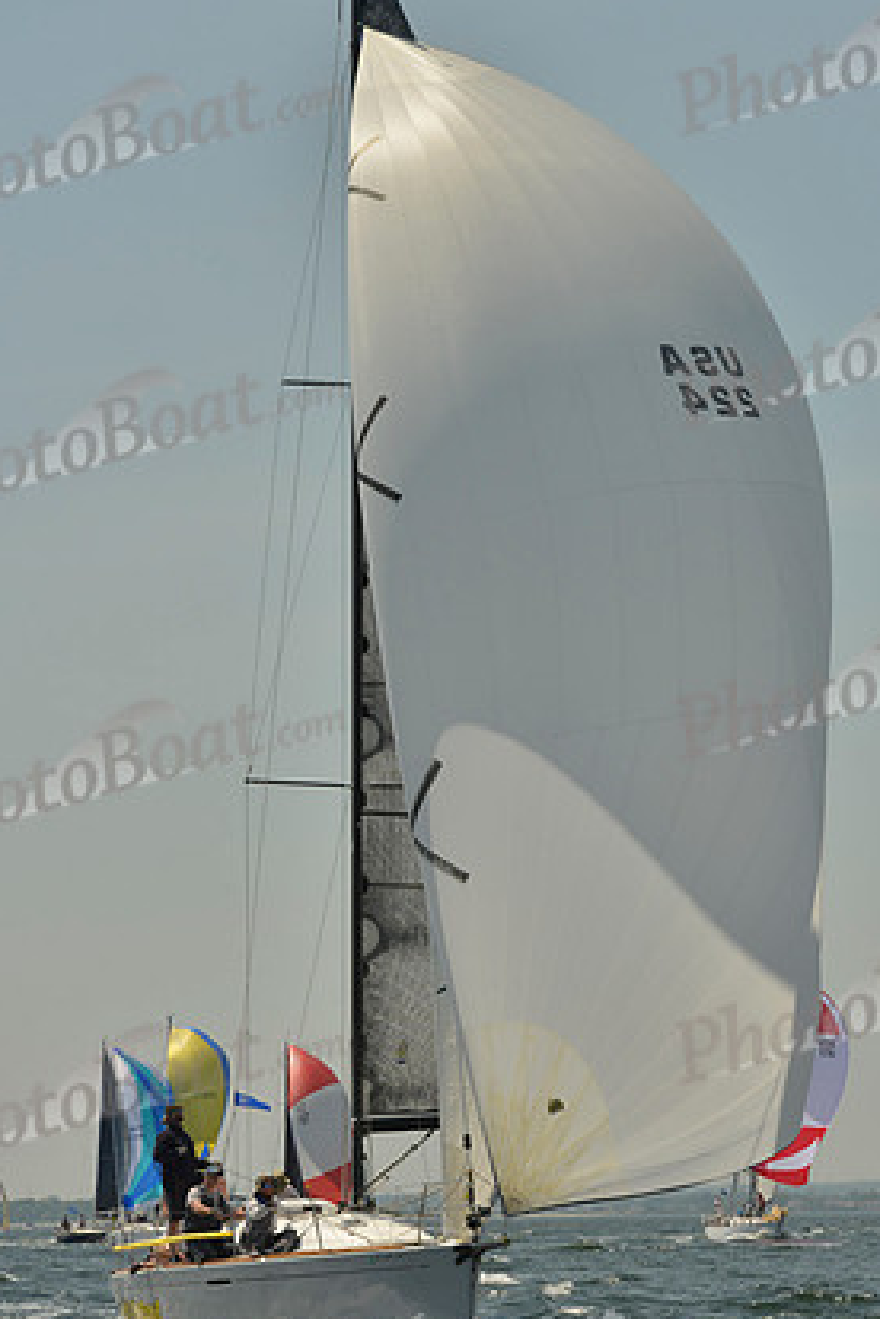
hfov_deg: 11.5
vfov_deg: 17.2
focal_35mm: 119
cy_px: 558
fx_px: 4363
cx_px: 512
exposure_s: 1/1250
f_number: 9
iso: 200
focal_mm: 85
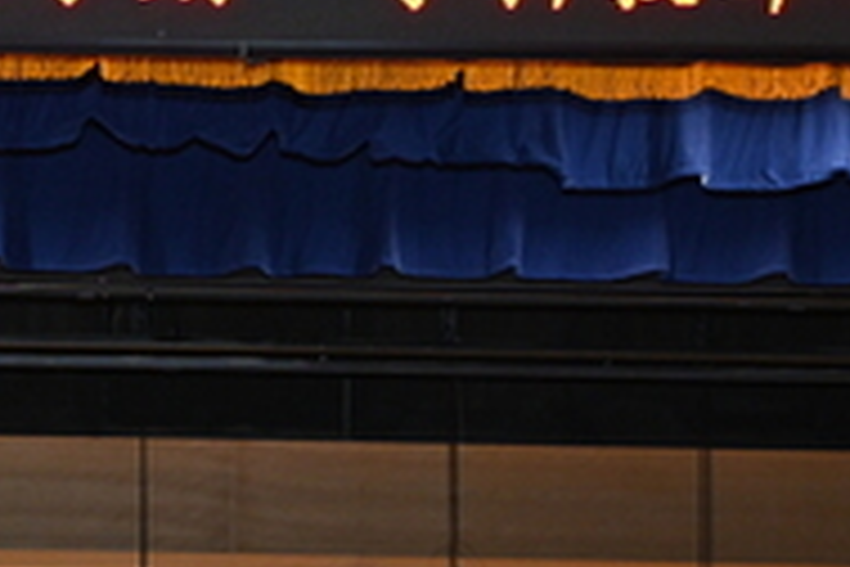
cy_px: 929
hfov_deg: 12.8
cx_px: 31
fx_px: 3754
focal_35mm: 159
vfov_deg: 8.4
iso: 1000
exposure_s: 1/125
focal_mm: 43
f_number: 4
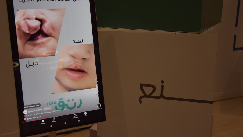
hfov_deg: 46.3
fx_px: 284
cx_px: 112
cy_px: 58
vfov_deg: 27.1
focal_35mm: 44
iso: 450
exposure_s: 1/200
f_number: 4
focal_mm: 38
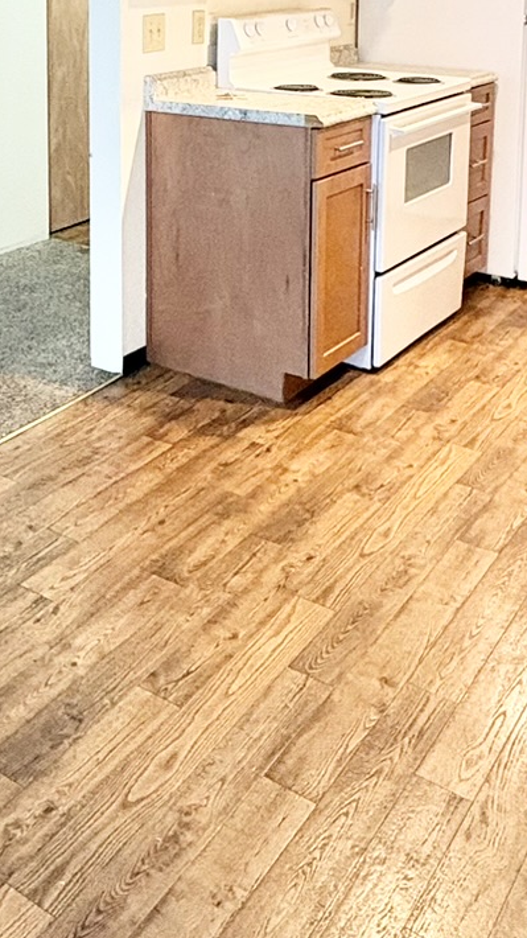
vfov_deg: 42.3
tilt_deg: -6.3
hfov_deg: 26.7
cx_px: 119
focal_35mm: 44
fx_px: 1094
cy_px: 82
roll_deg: -0.4
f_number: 2.2
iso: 320
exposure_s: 1/60
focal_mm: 2.22
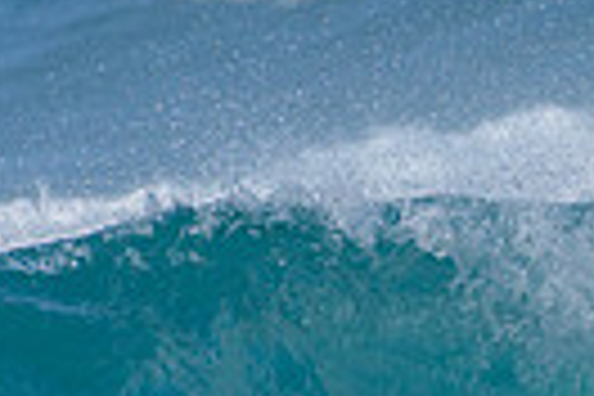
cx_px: 1100
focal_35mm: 2698
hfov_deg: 0.8
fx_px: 44514
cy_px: 554
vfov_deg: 0.5
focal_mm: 500
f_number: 5.6
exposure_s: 1/2000
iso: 125
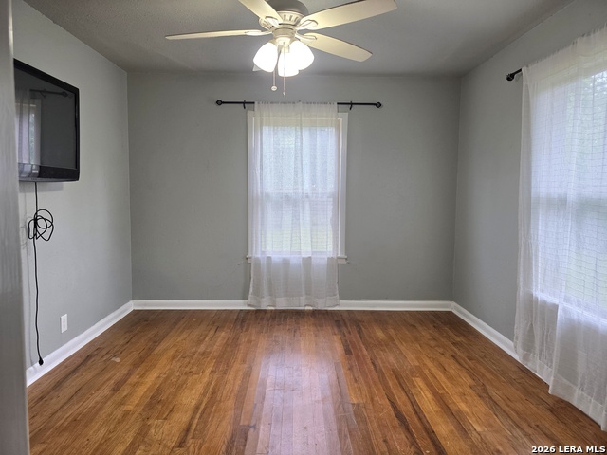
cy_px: 228
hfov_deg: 73.9
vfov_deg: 58.9
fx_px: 403
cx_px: 304
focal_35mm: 23
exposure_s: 1/120
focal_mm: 6.3
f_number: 1.7
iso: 125
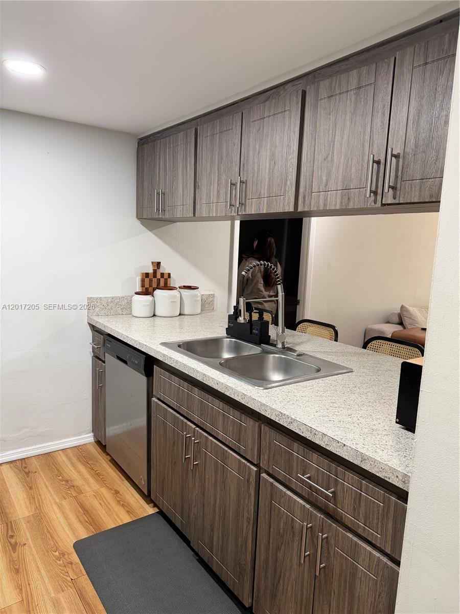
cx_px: 230
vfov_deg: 71.6
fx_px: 425
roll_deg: -2.4
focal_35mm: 24
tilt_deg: -8.8
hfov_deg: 56.8
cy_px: 307
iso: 200
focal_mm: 6.76
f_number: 1.78
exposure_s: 1/60
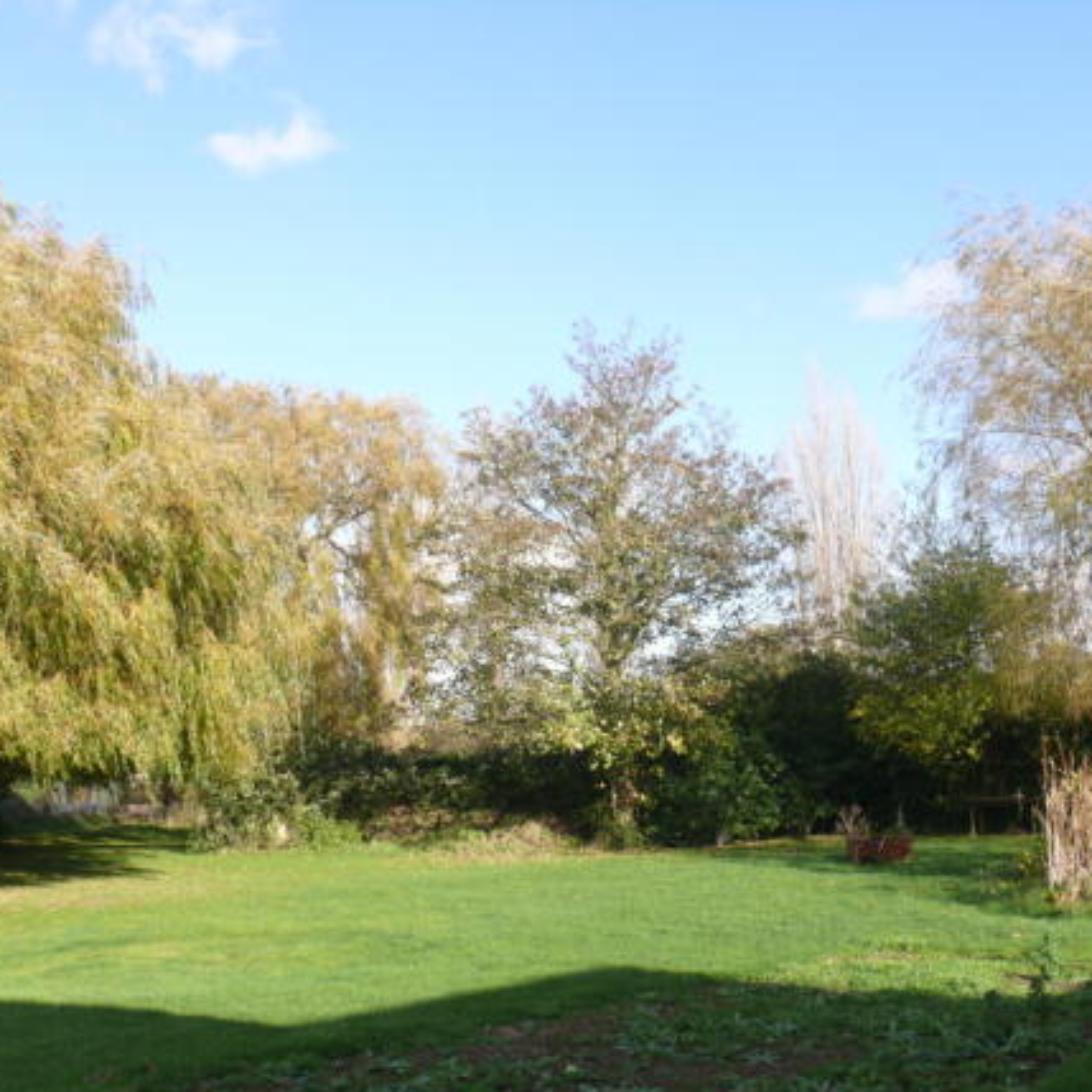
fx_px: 1499
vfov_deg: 40.0
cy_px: 554
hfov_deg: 40.0
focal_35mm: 42
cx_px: 602
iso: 100
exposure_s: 1/250
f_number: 5
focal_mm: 7.4
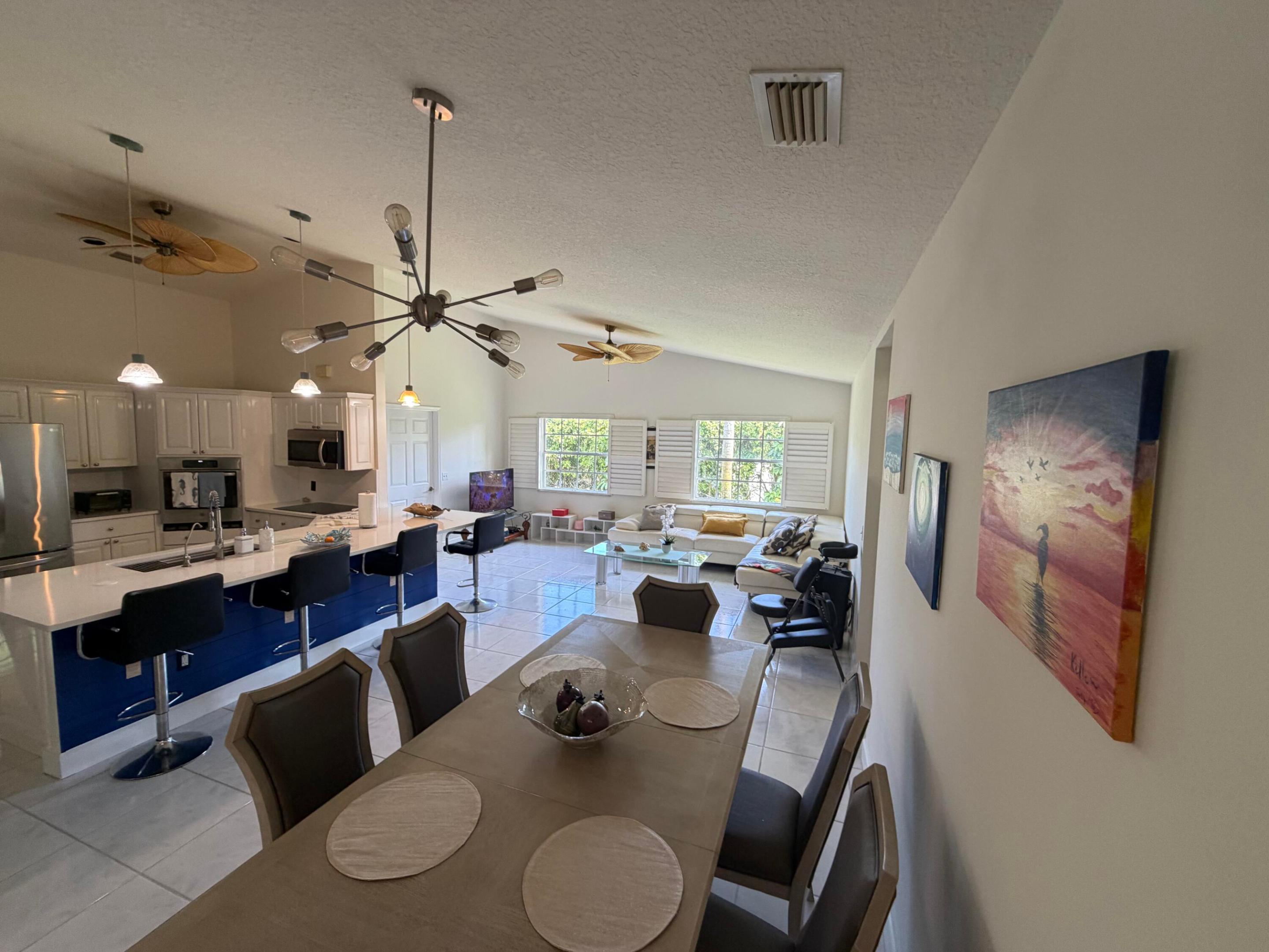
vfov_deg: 85.7
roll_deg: -0.5
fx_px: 513
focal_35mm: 14
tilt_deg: -3.7
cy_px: 476
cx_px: 634
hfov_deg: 102.1
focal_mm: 2.22
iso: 160
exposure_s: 1/60
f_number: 2.2
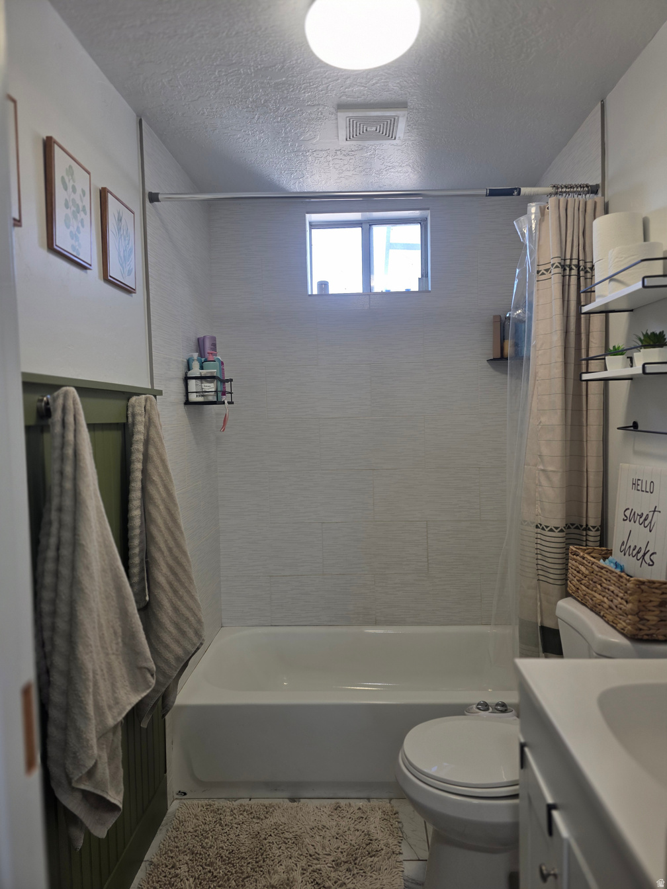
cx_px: 334
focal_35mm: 23
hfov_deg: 58.9
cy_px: 444
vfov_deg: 73.9
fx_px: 591
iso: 50
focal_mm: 6.3
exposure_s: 1/120
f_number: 1.7
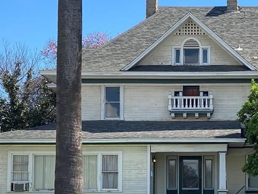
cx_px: 217
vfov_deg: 14.0
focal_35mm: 105
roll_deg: -0.5
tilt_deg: +4.5
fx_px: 782
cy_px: 152
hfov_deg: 18.5
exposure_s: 1/1261
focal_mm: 6
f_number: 2
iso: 20
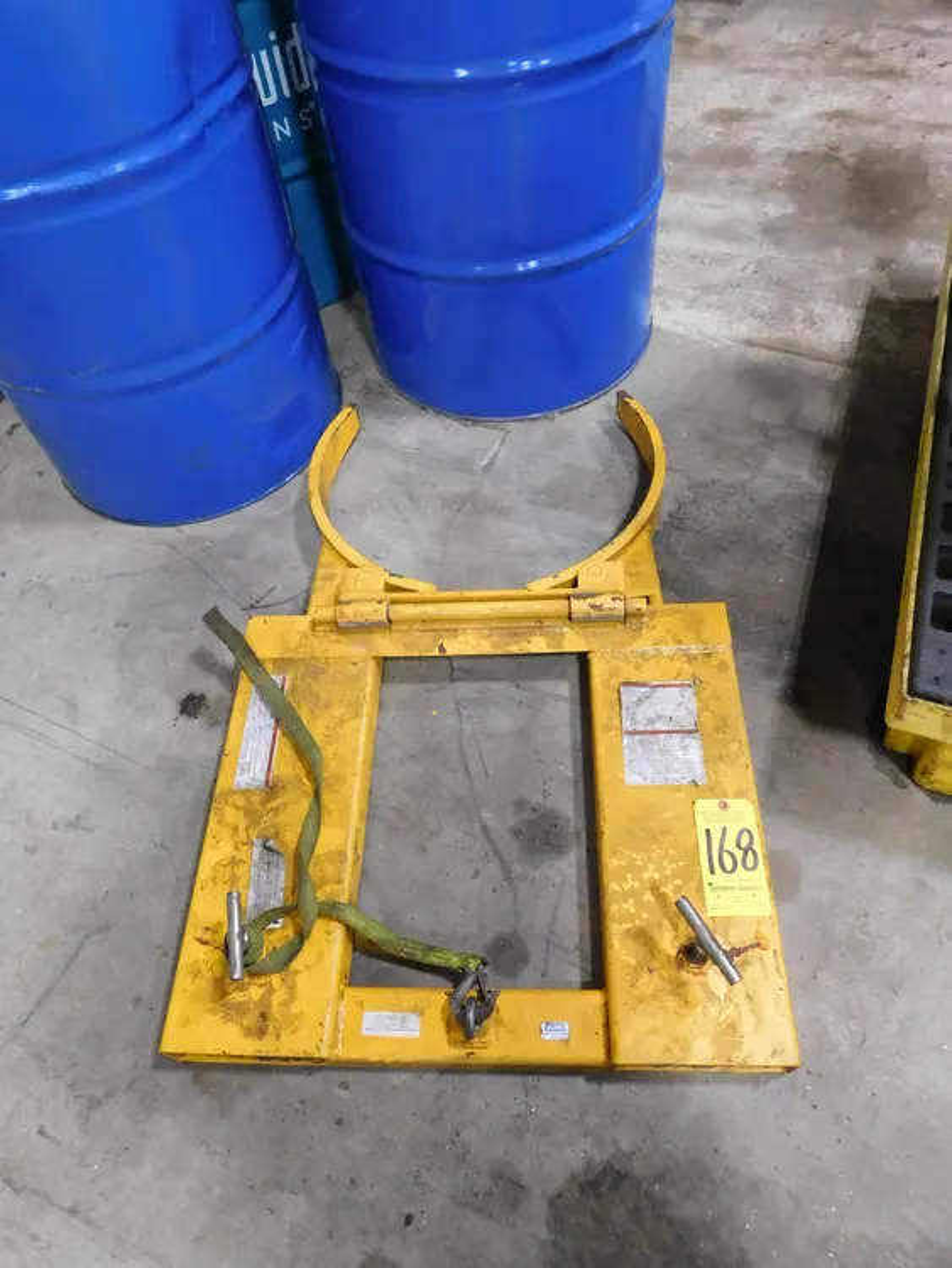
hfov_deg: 58.9
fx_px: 843
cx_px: 476
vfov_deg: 73.9
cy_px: 634
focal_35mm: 23
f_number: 3
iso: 400
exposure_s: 1/25
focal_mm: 4
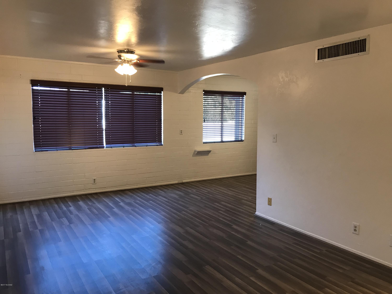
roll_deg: -1.1
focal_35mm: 28
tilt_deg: -5.2
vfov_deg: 49.7
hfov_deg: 63.4
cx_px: 196
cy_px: 147
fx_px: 317
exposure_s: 1/24
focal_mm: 3.99
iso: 40
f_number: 1.8
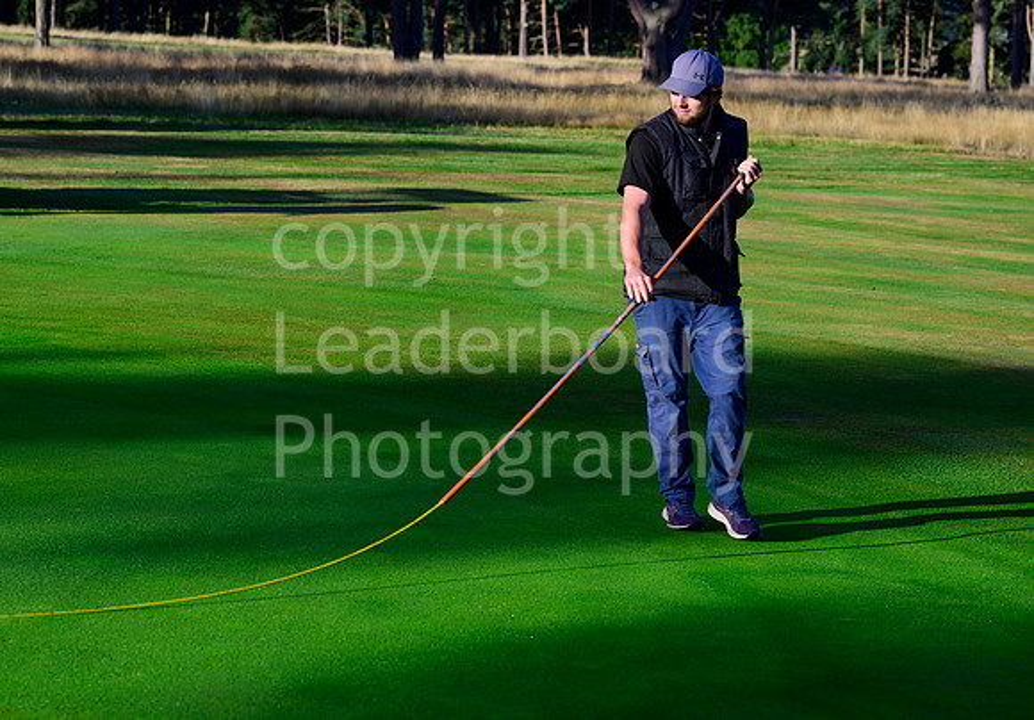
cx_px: 457
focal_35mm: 85
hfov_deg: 23.6
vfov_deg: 16.6
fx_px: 2471
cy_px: 335
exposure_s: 1/320
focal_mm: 77
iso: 64
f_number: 4.5
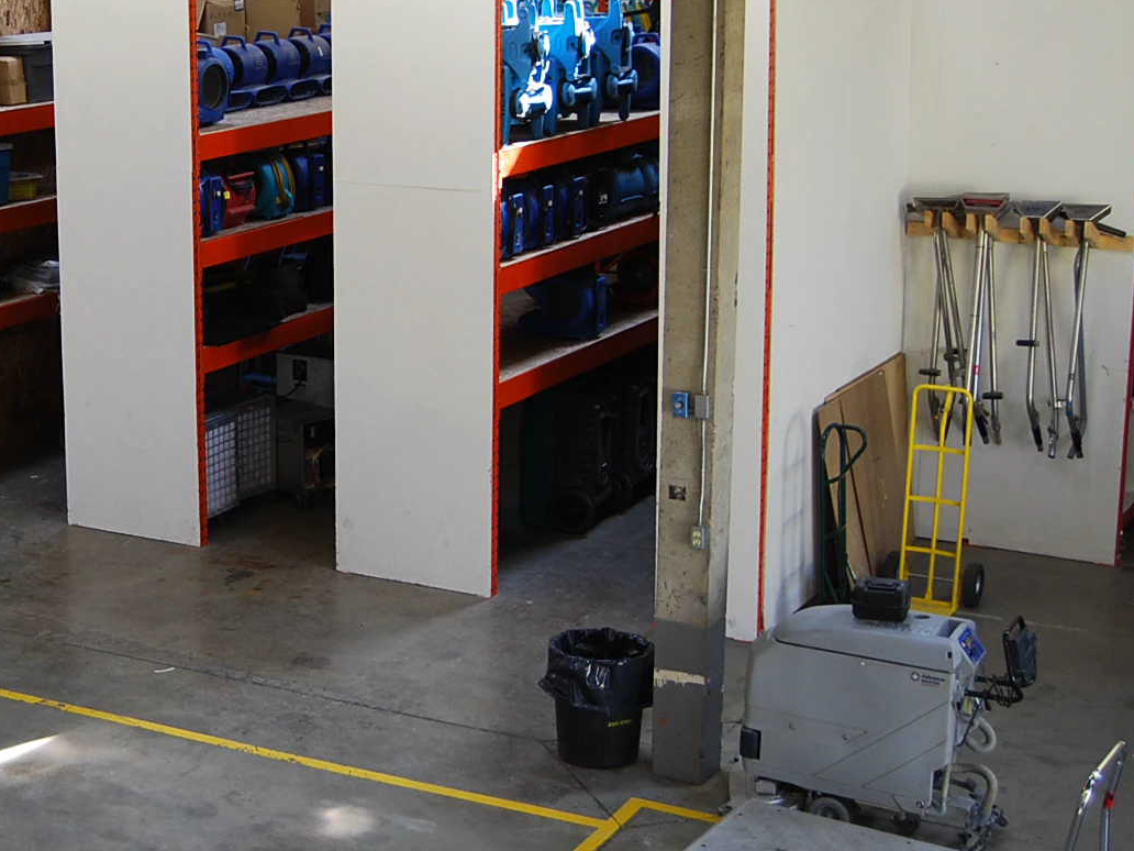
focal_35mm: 65
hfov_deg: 28.7
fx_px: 2129
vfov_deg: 22.6
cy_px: 350
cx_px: 121
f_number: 4
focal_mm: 24
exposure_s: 1/40
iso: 200
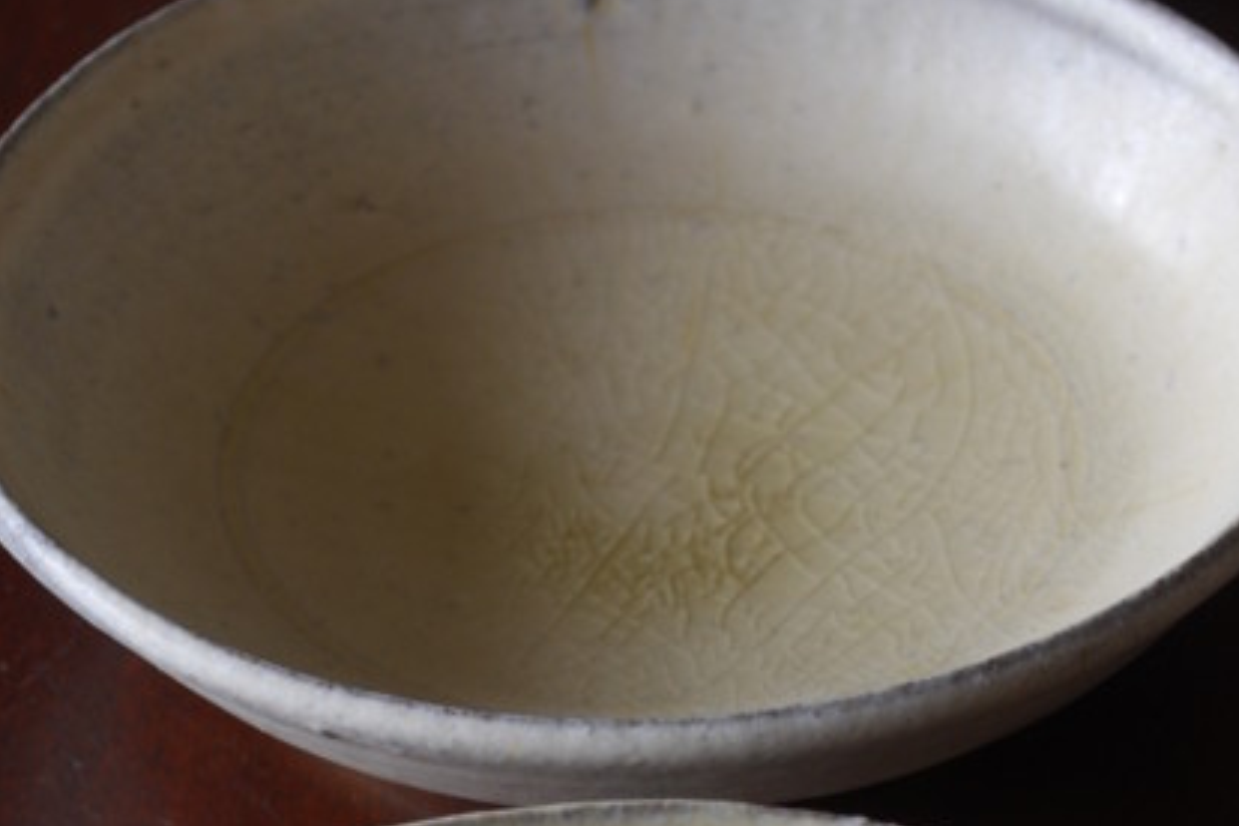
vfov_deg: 11.2
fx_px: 4199
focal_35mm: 122
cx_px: 703
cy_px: 742
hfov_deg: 16.8
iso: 200
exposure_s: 1/125
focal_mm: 42
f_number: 5.3
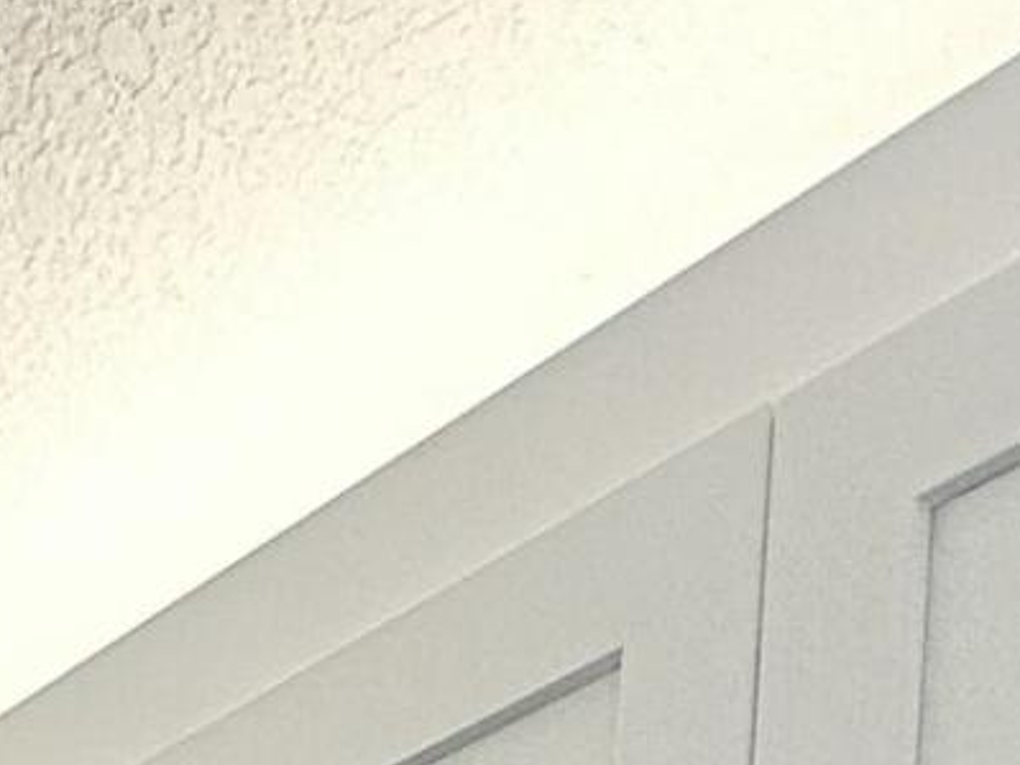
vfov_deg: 10.3
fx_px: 2975
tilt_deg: -4.7
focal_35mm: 101
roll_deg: -1.6
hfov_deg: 17.3
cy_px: 2341
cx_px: -560
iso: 125
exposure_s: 1/120
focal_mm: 2.22
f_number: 2.2
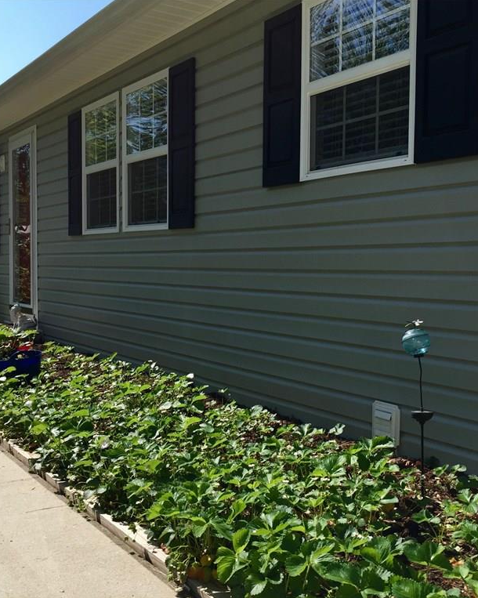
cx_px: 255
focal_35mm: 38
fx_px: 672
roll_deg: -1.6
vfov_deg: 47.9
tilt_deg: +0.2
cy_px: 299
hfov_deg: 39.1
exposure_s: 1/1721
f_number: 2.2
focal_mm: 4.15
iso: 32
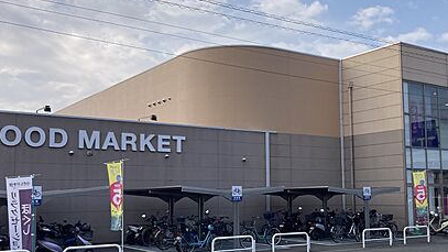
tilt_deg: +5.9
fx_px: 535
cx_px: 254
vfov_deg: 26.5
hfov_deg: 45.4
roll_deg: -0.6
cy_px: 145
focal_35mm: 45
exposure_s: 1/2703
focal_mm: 3.99
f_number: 1.8
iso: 20
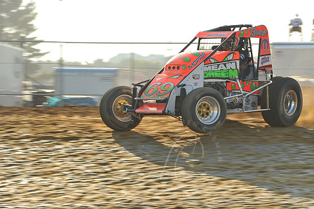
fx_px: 1866
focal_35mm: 214
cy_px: 99
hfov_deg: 9.6
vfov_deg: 6.4
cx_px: 183
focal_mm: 180
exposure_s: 1/320
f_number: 9
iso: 400
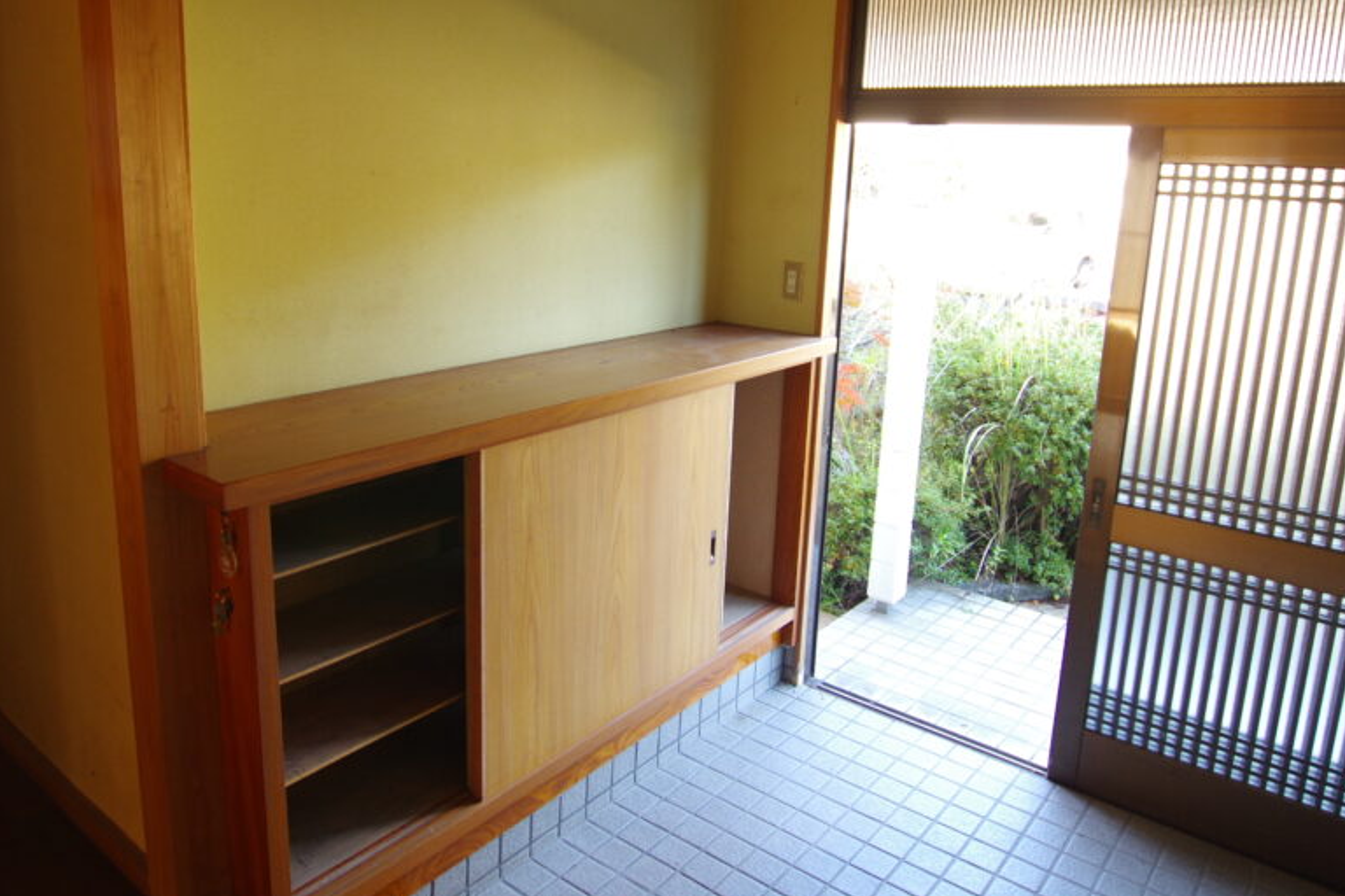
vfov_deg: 51.0
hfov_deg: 71.5
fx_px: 934
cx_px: 641
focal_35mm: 25
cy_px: 362
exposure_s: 1/30
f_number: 4
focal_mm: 11
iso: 400
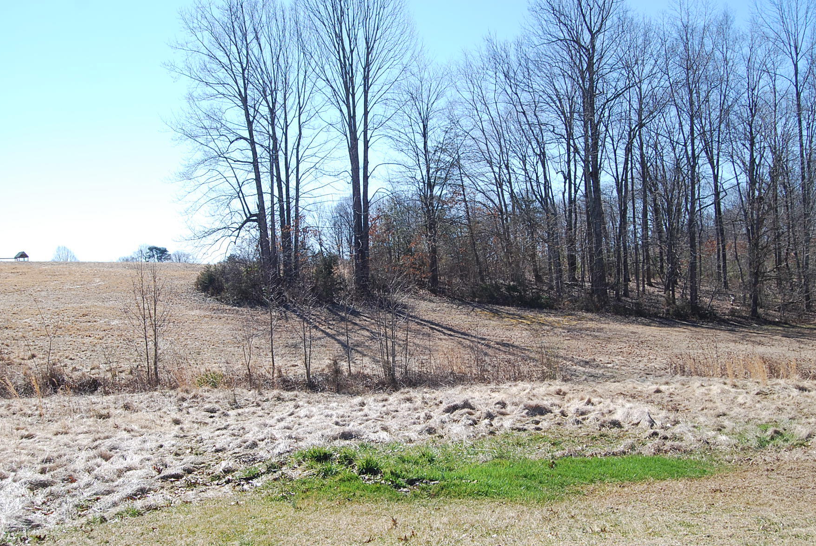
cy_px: 282
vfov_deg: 40.1
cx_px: 405
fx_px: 749
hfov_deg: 57.2
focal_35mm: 33
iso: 100
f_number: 7.1
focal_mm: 20
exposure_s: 1/200
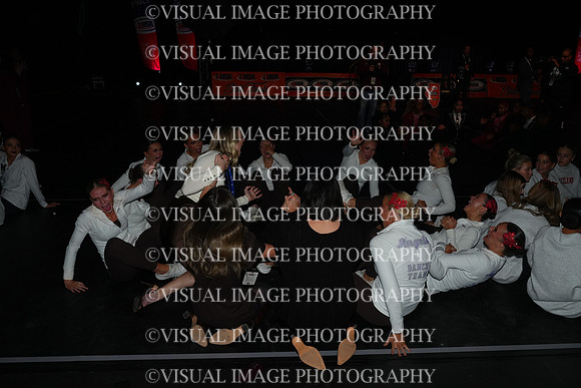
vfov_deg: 43.6
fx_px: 484
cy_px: 194
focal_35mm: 30
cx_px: 290
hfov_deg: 61.9
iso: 1250
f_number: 8
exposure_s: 1/250
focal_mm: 30
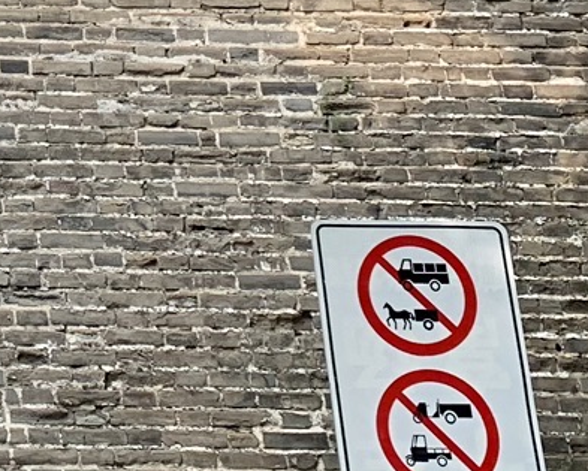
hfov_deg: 13.6
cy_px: -472
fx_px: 2247
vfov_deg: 10.9
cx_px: -416
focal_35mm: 129
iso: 25
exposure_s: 1/297
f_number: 1.8
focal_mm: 4.25
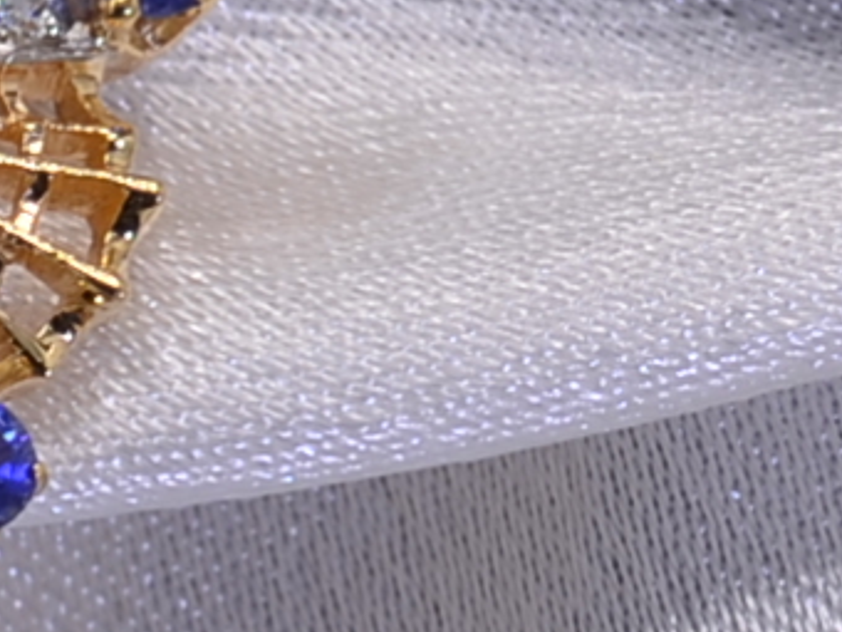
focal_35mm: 1094
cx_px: 664
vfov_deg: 1.4
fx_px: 26622
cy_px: 290
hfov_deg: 1.8
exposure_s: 1/40
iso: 100
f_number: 16
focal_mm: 105
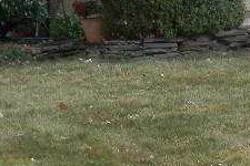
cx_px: 102
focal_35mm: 175
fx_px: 1215
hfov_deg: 11.7
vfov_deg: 7.7
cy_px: -77
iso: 80
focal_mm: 6.6
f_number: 3.6
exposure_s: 1/100
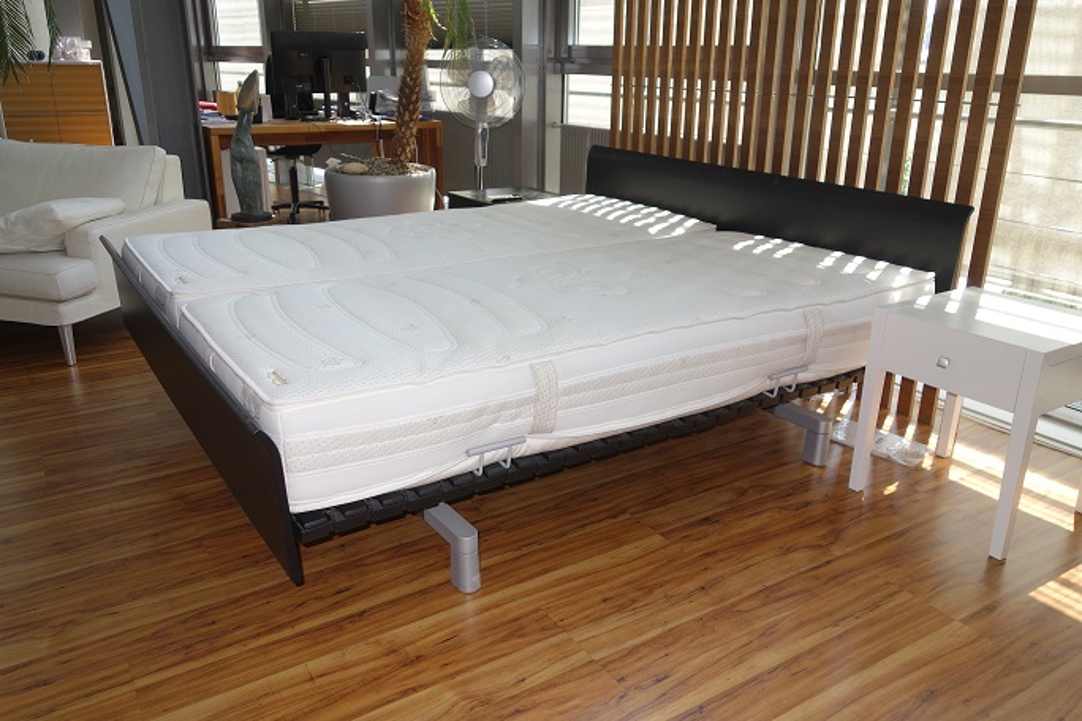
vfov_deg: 46.4
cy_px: 360
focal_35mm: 28
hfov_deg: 65.5
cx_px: 541
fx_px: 841
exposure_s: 1/100
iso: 125
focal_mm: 10.4
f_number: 2.8
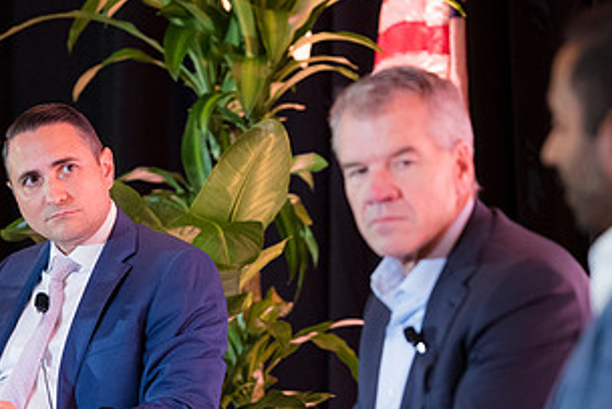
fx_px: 4711
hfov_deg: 7.4
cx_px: 137
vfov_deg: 5.0
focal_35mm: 277
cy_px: 281
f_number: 2.8
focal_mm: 145
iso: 2500
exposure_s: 1/160
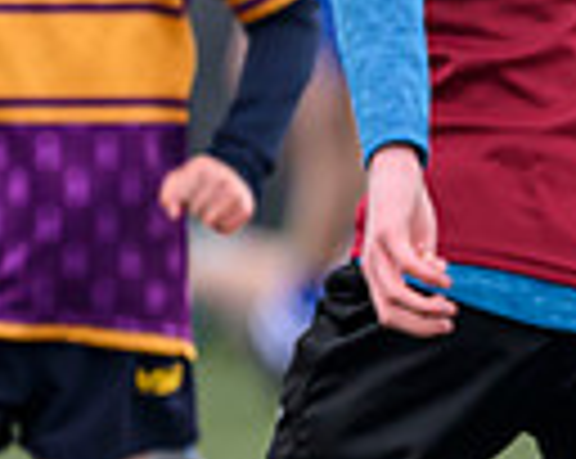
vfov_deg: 0.7
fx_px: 37924
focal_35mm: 2228
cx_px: 1529
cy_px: 286
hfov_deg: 0.9
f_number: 3.5
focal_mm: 400
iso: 640
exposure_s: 1/2000
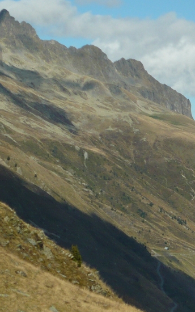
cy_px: 178
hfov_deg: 8.3
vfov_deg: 13.4
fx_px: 1326
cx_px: 274
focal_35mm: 156
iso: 100
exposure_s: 1/200
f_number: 10
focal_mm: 10.2
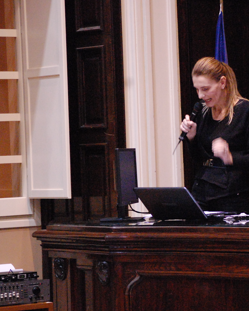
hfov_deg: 8.9
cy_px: 156
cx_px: 194
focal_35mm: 174
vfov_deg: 11.1
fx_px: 1603
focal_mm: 82
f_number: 4.5
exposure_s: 1/30
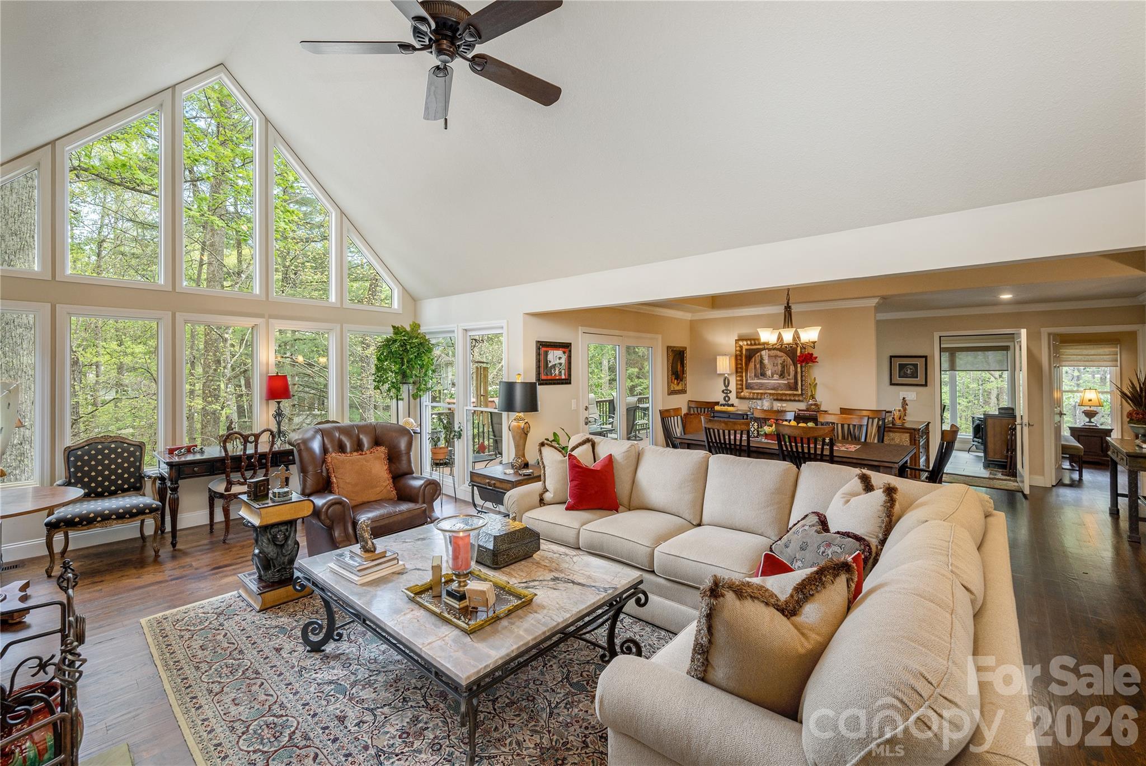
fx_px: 478
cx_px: 573
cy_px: 383
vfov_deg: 77.4
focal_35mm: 15
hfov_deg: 100.4
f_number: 7.1
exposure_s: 1/20
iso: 320
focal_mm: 15
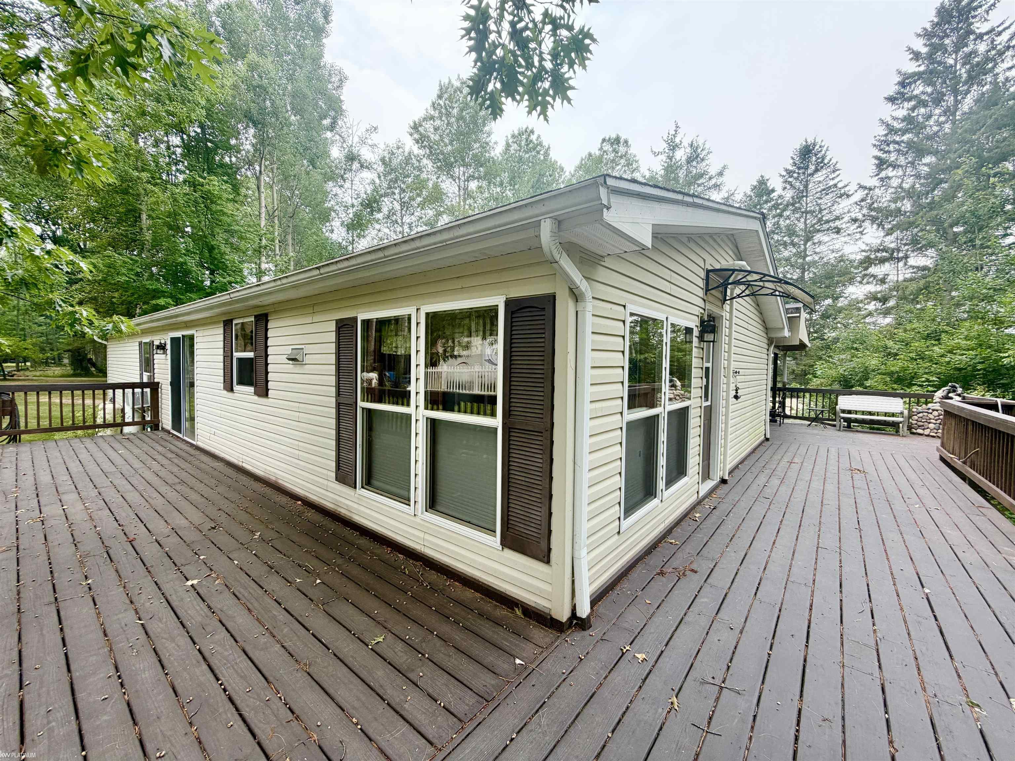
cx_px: 508
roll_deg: -0.6
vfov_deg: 85.7
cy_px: 380
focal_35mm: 14
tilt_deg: -1.8
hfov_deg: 102.1
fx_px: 411
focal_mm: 2.22
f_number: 2.2
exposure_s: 1/321
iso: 50
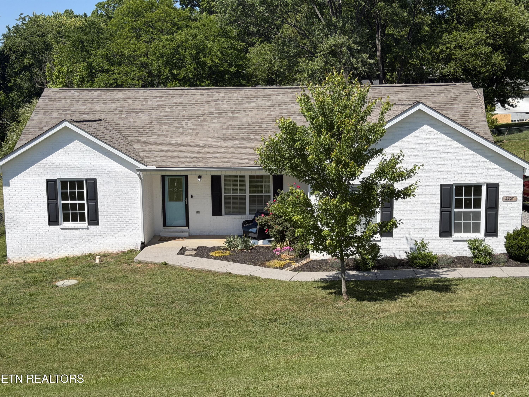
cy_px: 198
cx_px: 264
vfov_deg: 30.3
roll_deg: +0.9
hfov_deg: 39.7
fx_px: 734
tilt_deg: -8.3
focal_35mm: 48
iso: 64
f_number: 1.78
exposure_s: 1/5208
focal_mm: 6.76
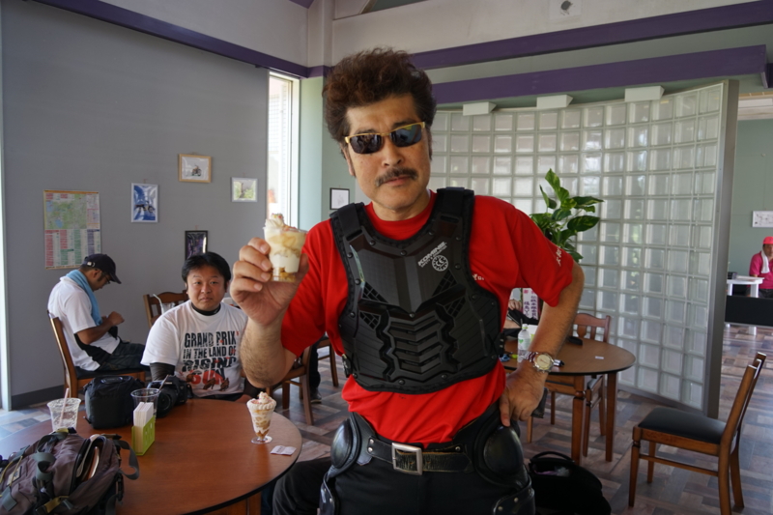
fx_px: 580
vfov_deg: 47.9
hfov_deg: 67.4
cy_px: 258
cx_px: 386
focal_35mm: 27
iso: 200
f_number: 4
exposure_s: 1/60
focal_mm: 18
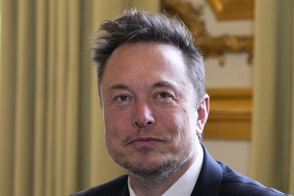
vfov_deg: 9.1
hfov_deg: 13.6
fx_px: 1233
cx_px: 147
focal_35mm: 151
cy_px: 98
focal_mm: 151
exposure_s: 1/640
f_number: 5.6
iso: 5000
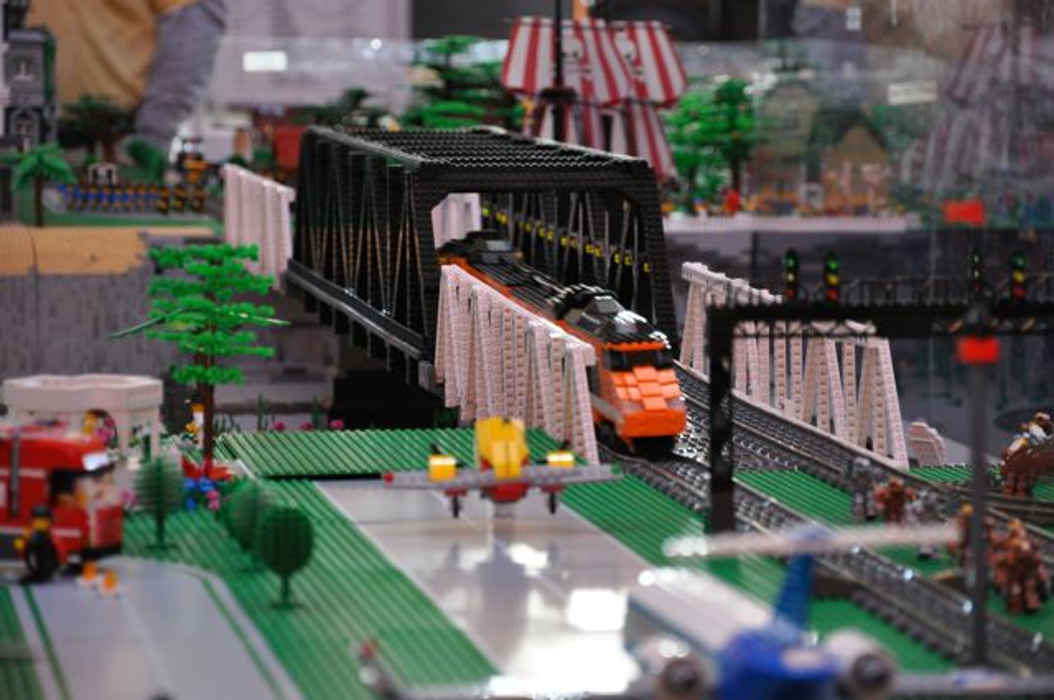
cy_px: 350
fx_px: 4605
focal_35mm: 158
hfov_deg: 13.1
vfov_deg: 8.7
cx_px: 527
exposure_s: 1/40
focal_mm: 105
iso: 800
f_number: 5.6
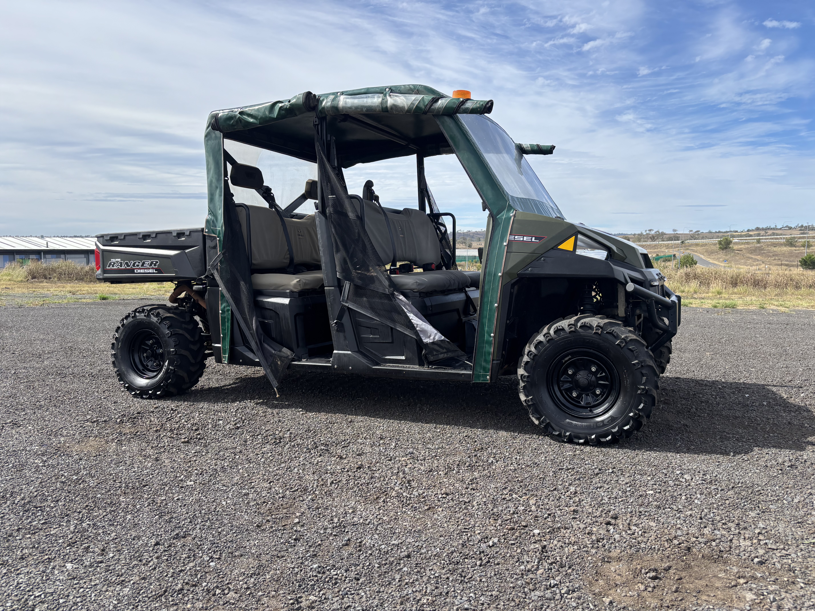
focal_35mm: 26
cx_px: 408
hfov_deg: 67.3
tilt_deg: -5.6
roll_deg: -1.2
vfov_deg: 53.1
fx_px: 612
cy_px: 306
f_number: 1.6
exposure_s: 1/2571
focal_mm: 5.96
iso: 50
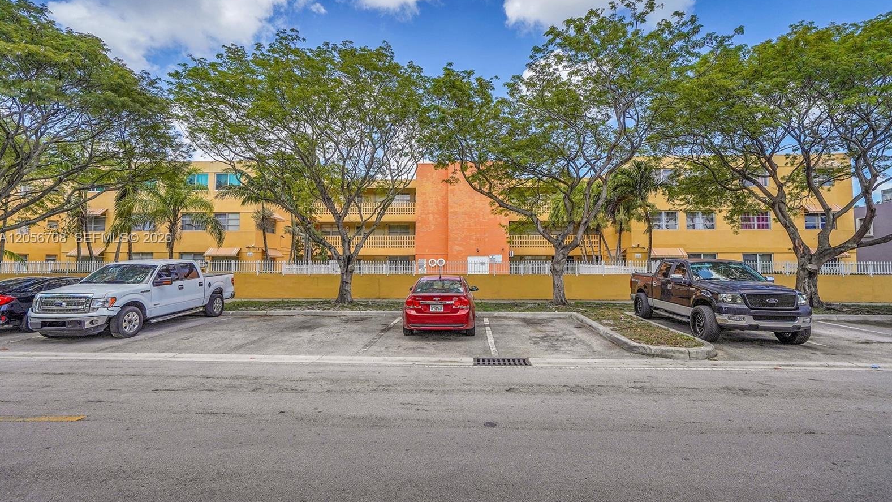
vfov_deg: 63.9
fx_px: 402
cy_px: 239
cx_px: 449
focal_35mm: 17
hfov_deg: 95.9
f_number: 8
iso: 400
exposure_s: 1/320
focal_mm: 16
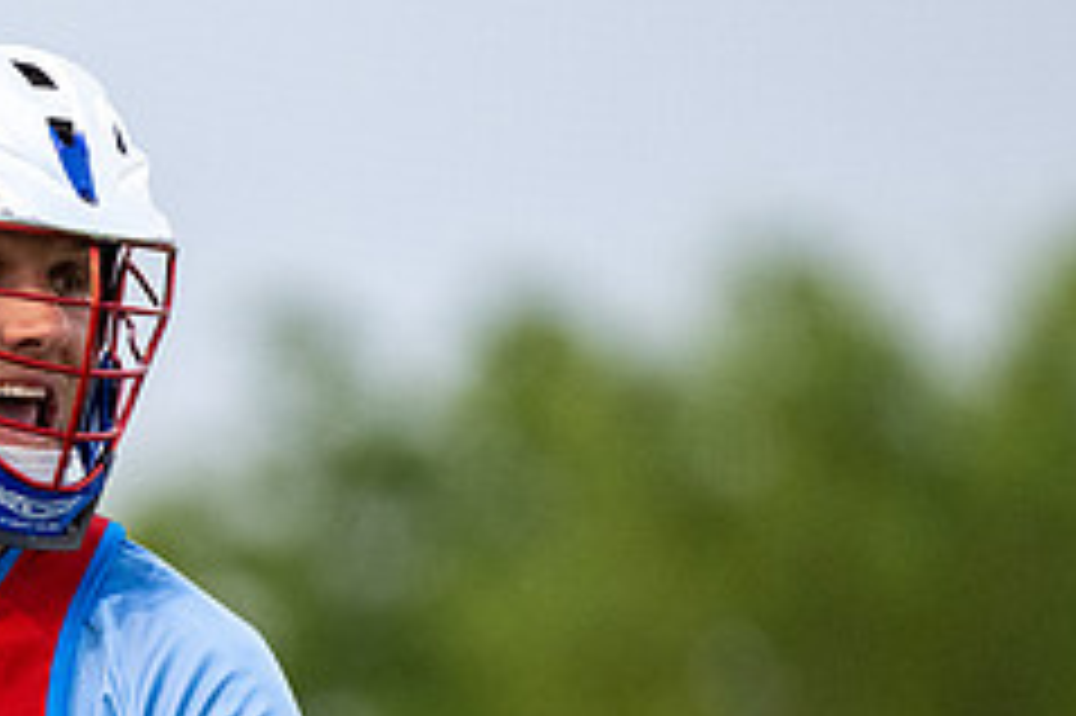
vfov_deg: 0.9
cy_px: 651
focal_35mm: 1497
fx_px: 44711
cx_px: -469
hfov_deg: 1.4
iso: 4000
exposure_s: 1/1000
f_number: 5.6
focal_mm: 500
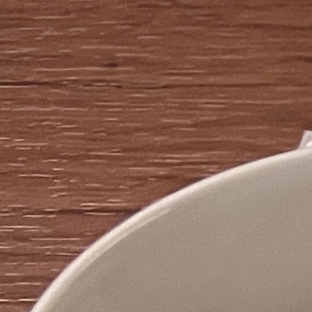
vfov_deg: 9.1
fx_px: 1958
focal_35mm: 192
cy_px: 140
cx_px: 1246
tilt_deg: -49.5
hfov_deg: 7.0
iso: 500
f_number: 1.5
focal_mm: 5.7
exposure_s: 1/28
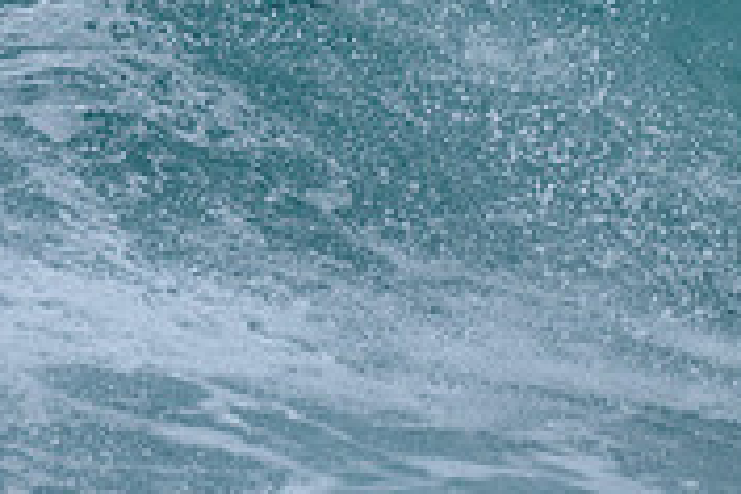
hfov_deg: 1.0
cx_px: 242
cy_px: -317
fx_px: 41246
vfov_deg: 0.7
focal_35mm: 2004
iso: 640
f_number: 5.6
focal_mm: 500
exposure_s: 1/1250
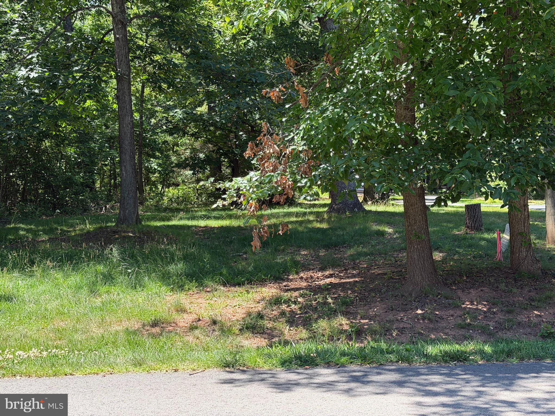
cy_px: 208
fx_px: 770
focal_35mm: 48
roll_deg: +2.3
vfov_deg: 30.3
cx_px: 278
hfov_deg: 39.7
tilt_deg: +0.4
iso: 80
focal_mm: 6.76
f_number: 1.78
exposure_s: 1/450
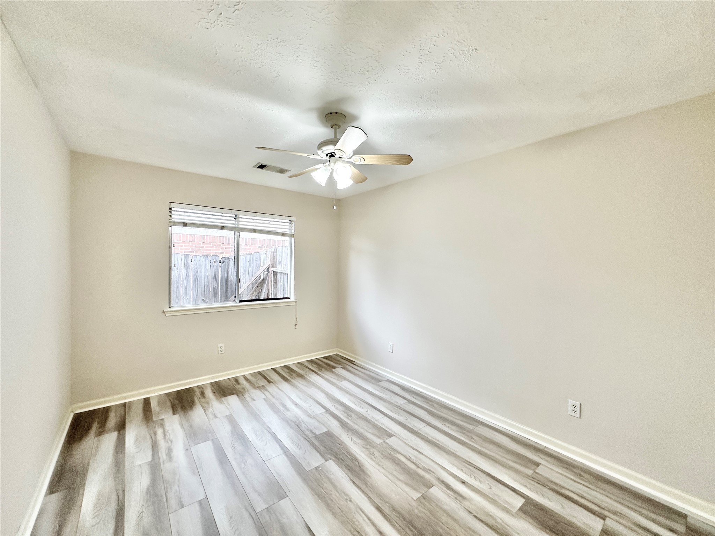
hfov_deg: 102.1
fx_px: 289
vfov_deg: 85.7
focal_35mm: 14
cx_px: 358
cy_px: 268
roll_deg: -1.1
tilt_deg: -0.6
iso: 160
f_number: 2.2
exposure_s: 1/120
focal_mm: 2.22
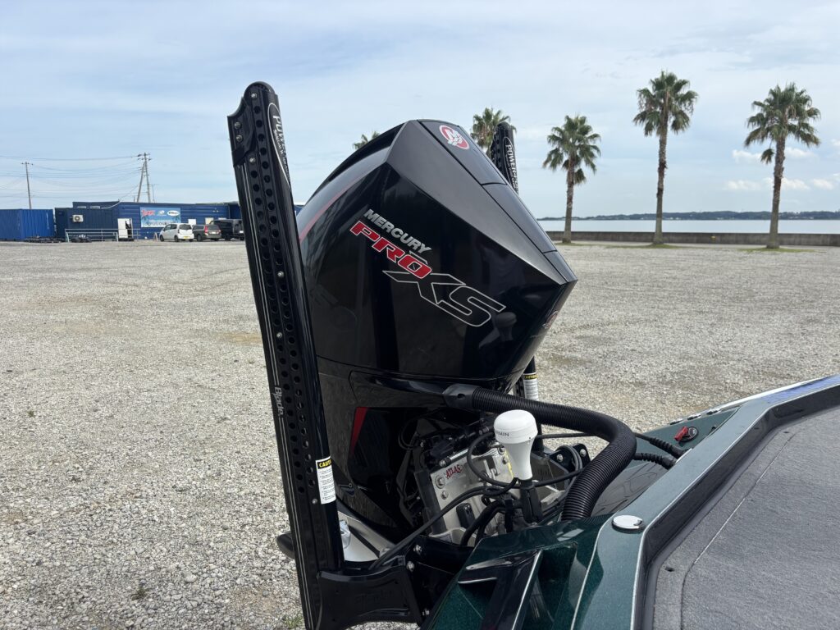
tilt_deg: -6.7
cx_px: 420
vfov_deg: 53.1
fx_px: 631
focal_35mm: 26
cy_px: 315
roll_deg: -0.6
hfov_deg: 67.3
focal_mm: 5.96
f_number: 1.6
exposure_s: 1/3021
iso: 50
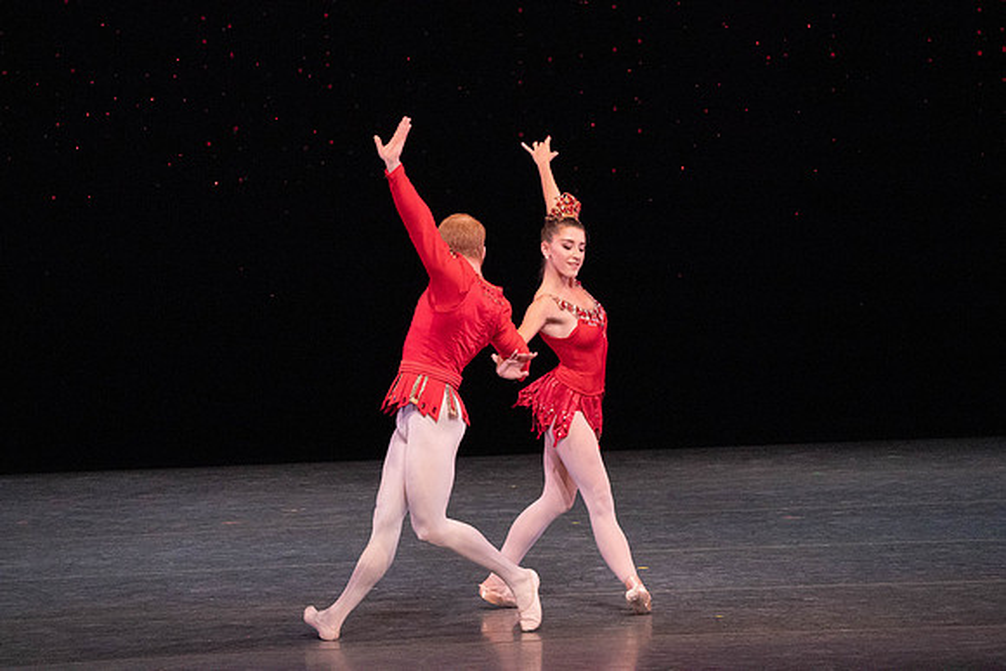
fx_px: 9726
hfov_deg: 5.9
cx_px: 503
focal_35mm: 348
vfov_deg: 4.0
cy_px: 336
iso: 16000
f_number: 11
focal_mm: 348
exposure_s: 1/500
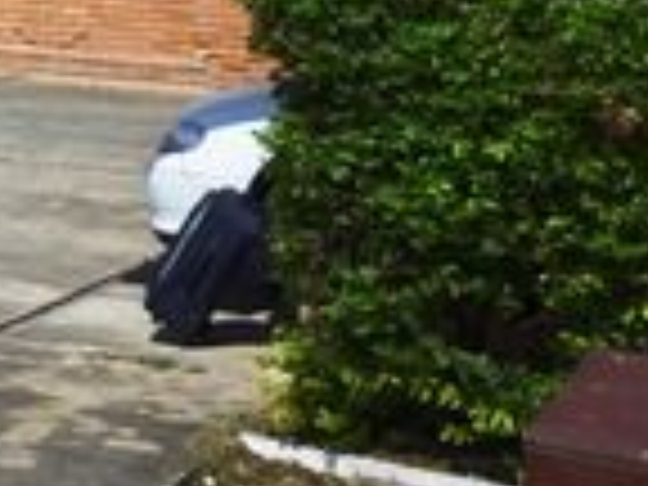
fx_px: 1947
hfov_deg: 17.0
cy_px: -338
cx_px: -342
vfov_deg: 13.1
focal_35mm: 104
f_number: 10
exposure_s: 1/160
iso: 80
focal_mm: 4.5
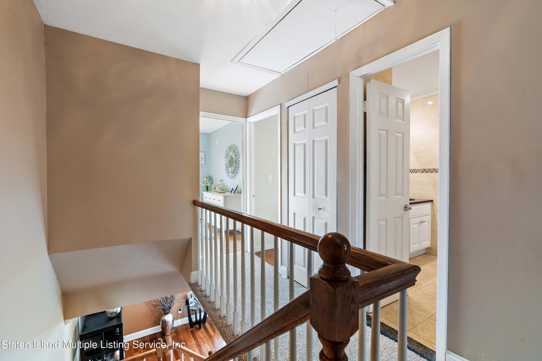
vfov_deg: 73.7
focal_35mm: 16
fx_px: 241
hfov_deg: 96.7
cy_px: 180
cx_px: 271
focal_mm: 16
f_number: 9
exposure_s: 1/2
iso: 250
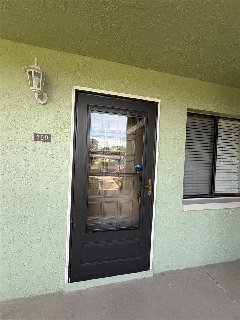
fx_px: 129
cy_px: 160
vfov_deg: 102.1
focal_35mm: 14
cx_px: 120
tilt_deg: +0.0
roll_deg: -2.3
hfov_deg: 85.7
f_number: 2.2
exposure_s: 1/190
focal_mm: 2.22
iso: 40
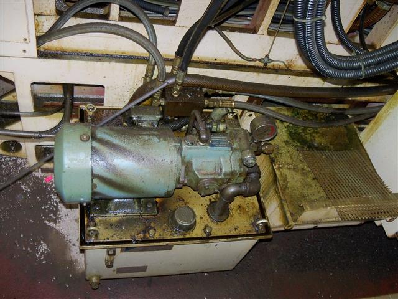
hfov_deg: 52.6
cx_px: 199
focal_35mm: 35
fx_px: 402
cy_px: 150
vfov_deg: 40.7
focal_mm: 6.2
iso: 200
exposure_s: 1/30
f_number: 3.5
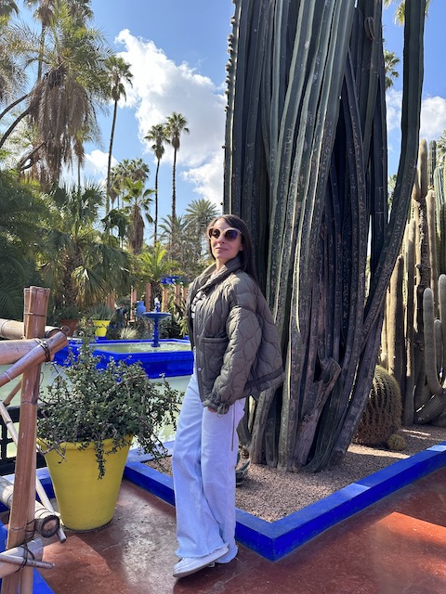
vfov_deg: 71.6
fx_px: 412
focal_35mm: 24
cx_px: 223
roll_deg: +0.0
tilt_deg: +4.1
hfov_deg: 56.8
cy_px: 297
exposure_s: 1/1374
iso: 80
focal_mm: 6.86
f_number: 1.78
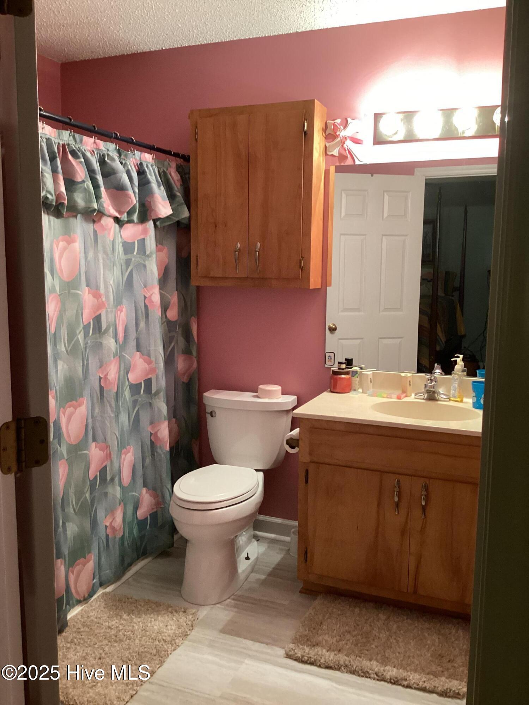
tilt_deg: -8.8
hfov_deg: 45.4
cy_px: 352
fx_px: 632
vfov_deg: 58.4
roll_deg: -1.2
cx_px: 264
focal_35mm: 31
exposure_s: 1/40
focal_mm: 3.3
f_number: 2.4
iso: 320
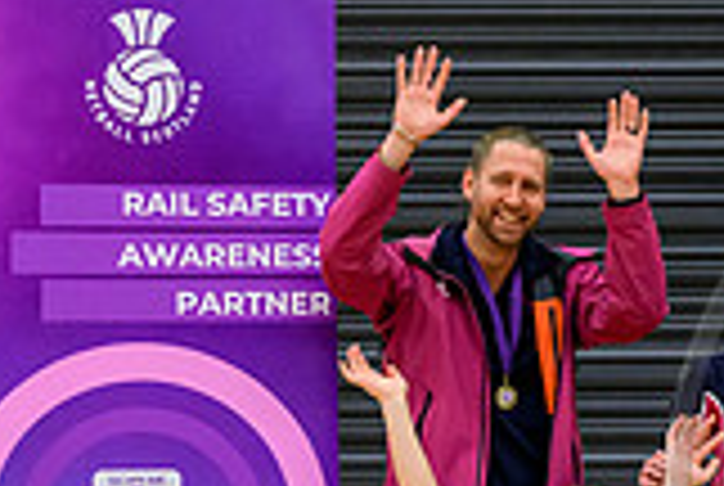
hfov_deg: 10.5
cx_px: 1129
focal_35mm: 187
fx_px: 3768
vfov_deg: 7.3
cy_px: 502
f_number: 4
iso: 6400
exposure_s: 1/500
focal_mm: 52
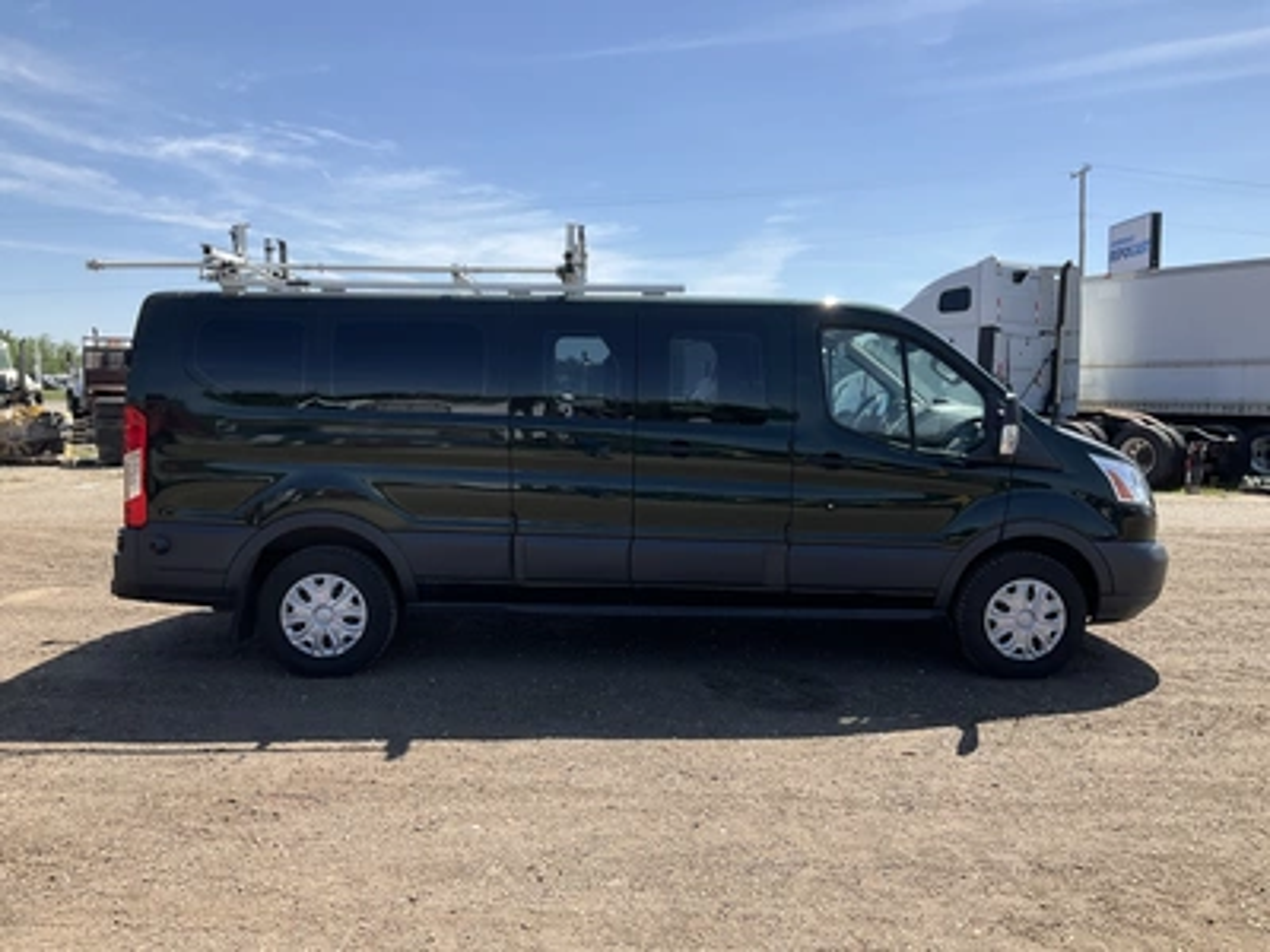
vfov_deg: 48.2
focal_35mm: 29
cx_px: 635
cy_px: 476
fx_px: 1064
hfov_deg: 61.7
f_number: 1.8
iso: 25
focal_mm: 3
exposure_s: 1/1490
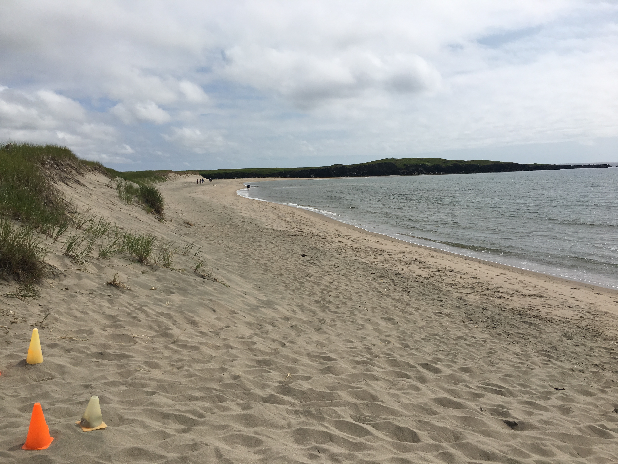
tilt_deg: -6.2
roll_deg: +1.8
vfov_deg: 48.2
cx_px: 309
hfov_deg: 61.7
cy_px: 232
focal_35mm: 29
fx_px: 518
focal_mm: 4.15
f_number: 2.2
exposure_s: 1/4274
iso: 25
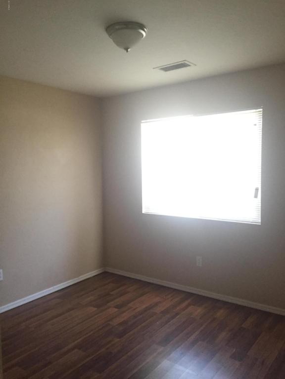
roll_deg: +0.5
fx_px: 318
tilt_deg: -4.1
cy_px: 190
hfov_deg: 48.2
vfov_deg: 61.7
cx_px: 142
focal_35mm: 29
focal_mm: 4.15
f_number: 2.2
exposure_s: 1/15
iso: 250
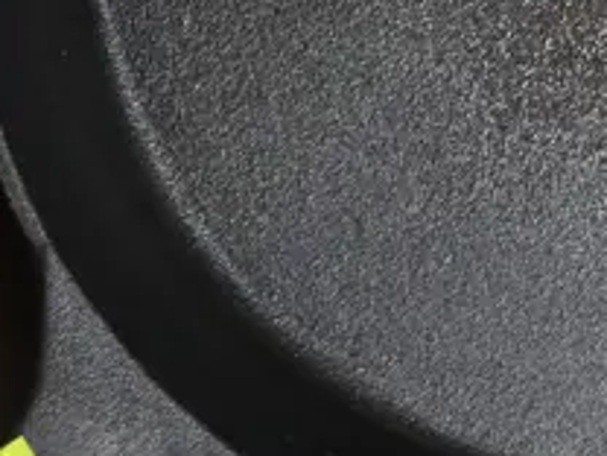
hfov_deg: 6.6
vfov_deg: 5.0
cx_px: 1004
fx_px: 5173
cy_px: 168
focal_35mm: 295
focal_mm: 30
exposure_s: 1/60
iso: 640
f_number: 5.4
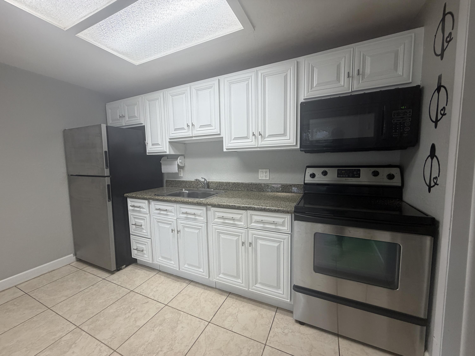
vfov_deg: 85.7
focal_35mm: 14
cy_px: 178
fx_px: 192
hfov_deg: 102.1
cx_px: 238
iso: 160
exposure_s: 1/120
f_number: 2.2
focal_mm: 2.22
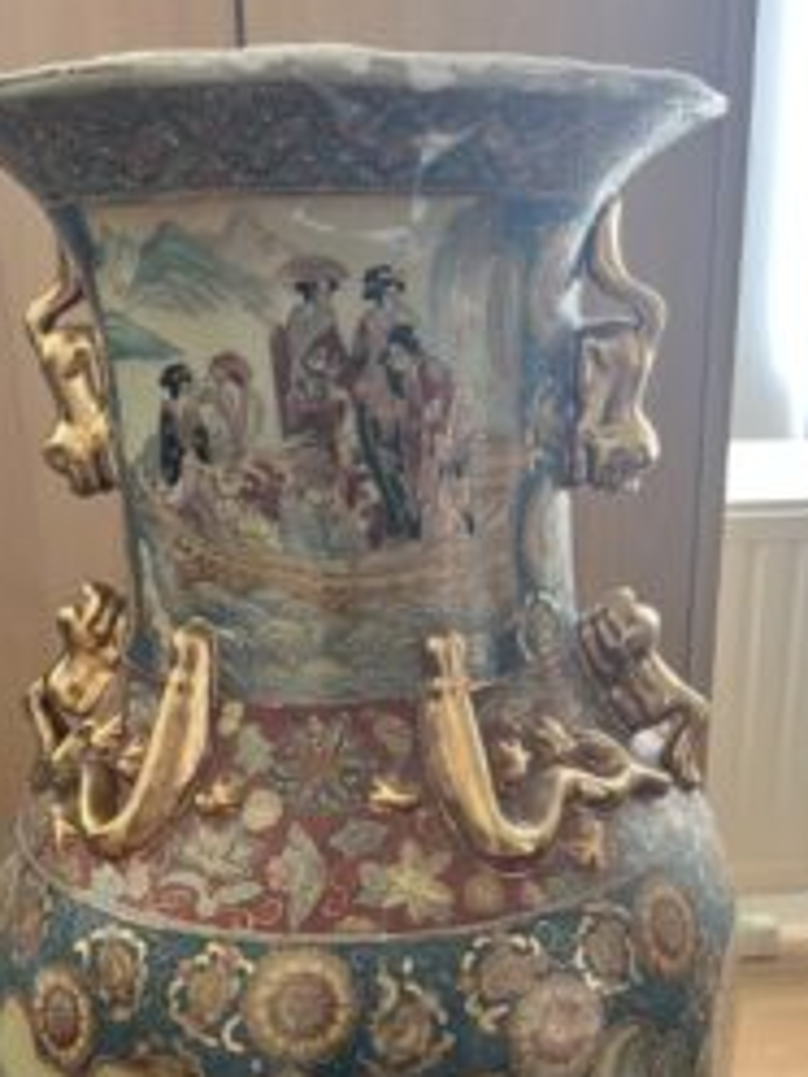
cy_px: 851
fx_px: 1307
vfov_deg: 42.9
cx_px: 482
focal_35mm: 42
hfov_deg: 34.2
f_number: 1.6
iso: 160
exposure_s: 1/60
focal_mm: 5.1
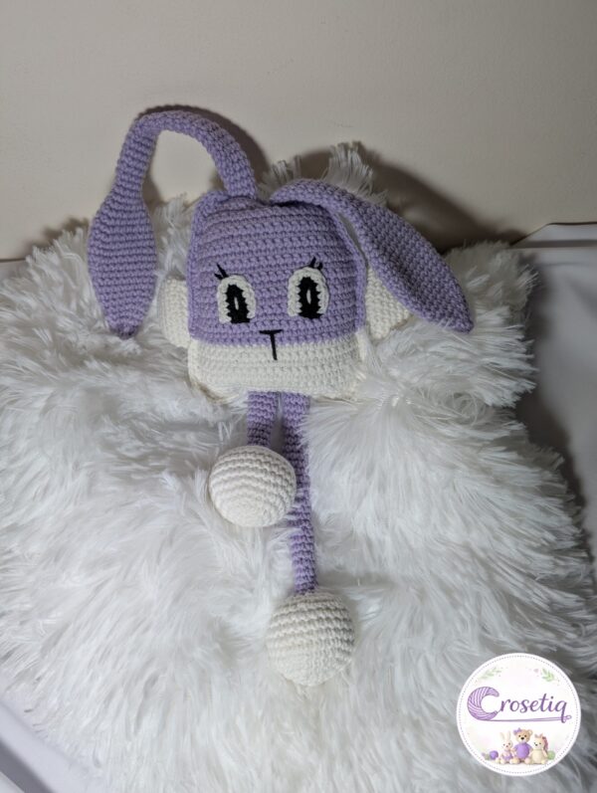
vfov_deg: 71.5
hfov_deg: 56.9
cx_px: 298
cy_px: 396
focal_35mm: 24
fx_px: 551
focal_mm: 6.9
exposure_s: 1/62.7
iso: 23
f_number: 1.68
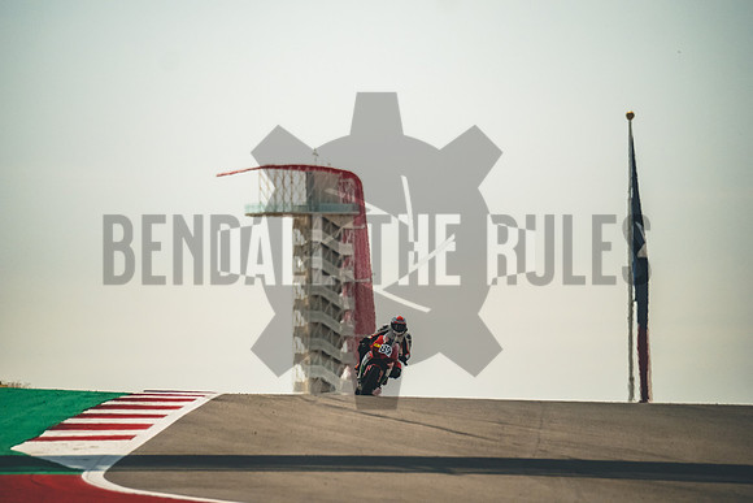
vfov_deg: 3.5
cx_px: 376
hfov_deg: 5.3
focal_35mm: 392
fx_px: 8201
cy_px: 252
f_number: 5
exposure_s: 1/4000
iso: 1250
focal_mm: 261.2
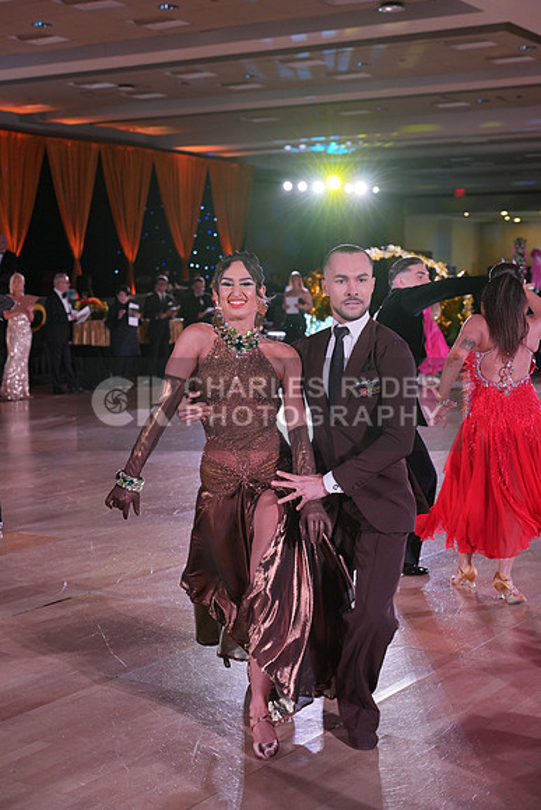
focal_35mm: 57
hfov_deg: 23.8
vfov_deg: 35.0
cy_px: 405
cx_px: 270
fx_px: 1284
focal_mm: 57
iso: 1250
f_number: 4
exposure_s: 1/400
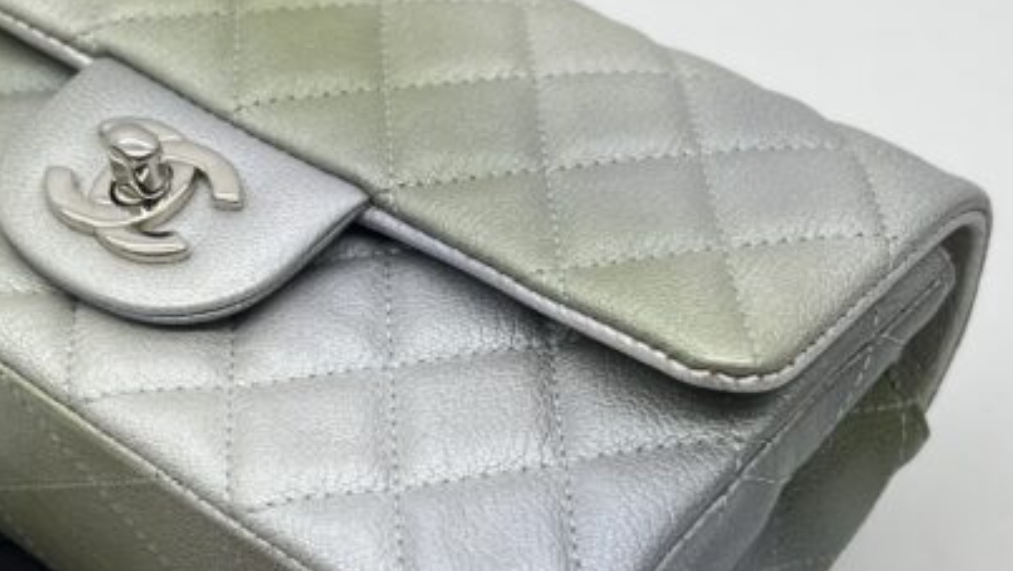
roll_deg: +3.5
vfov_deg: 16.7
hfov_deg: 29.3
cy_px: 392
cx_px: 395
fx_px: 1935
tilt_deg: -44.2
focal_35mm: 72
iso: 32
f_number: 1.5
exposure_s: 1/120
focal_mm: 5.7
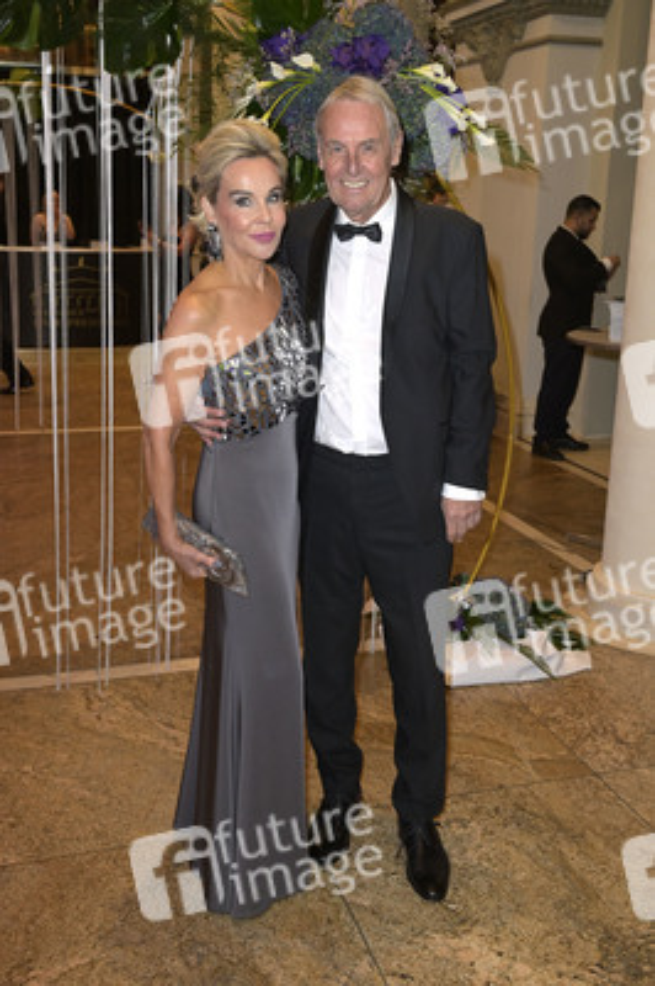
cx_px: 328
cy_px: 493
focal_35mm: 35
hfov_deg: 37.8
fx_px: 957
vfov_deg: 54.5
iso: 2500
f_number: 5.6
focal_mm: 35
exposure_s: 1/80
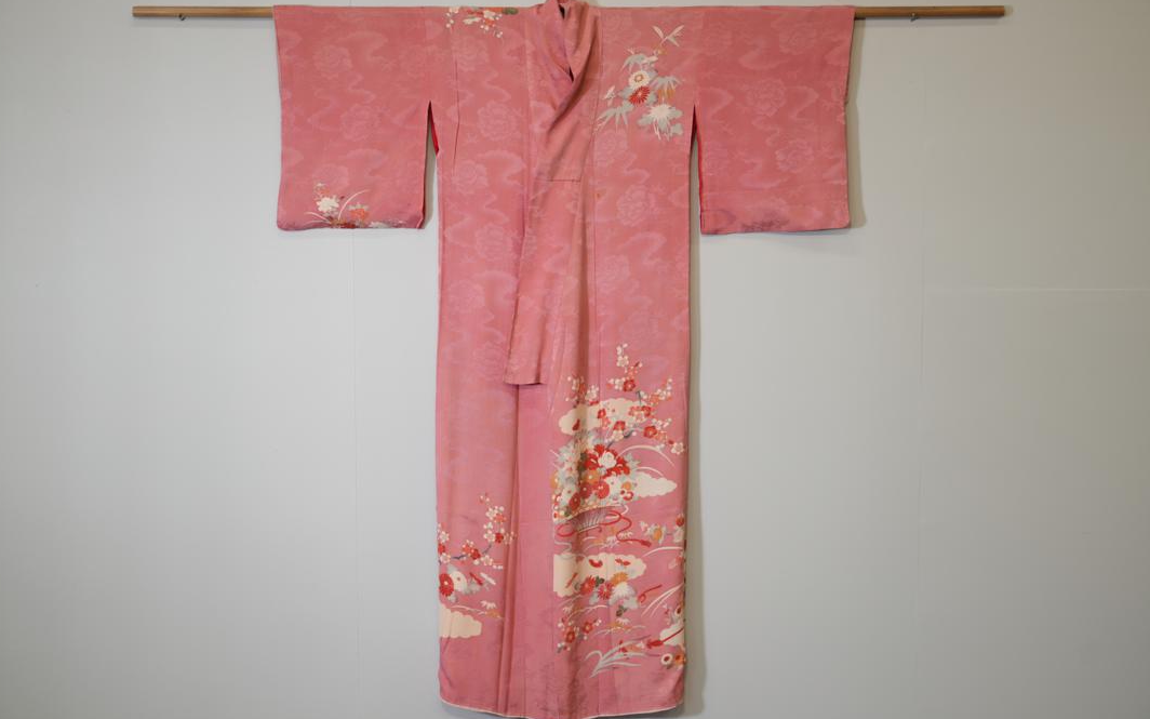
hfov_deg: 37.5
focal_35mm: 54
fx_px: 1692
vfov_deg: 24.0
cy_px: 360
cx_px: 570
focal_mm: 52
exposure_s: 1/60
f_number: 4
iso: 320
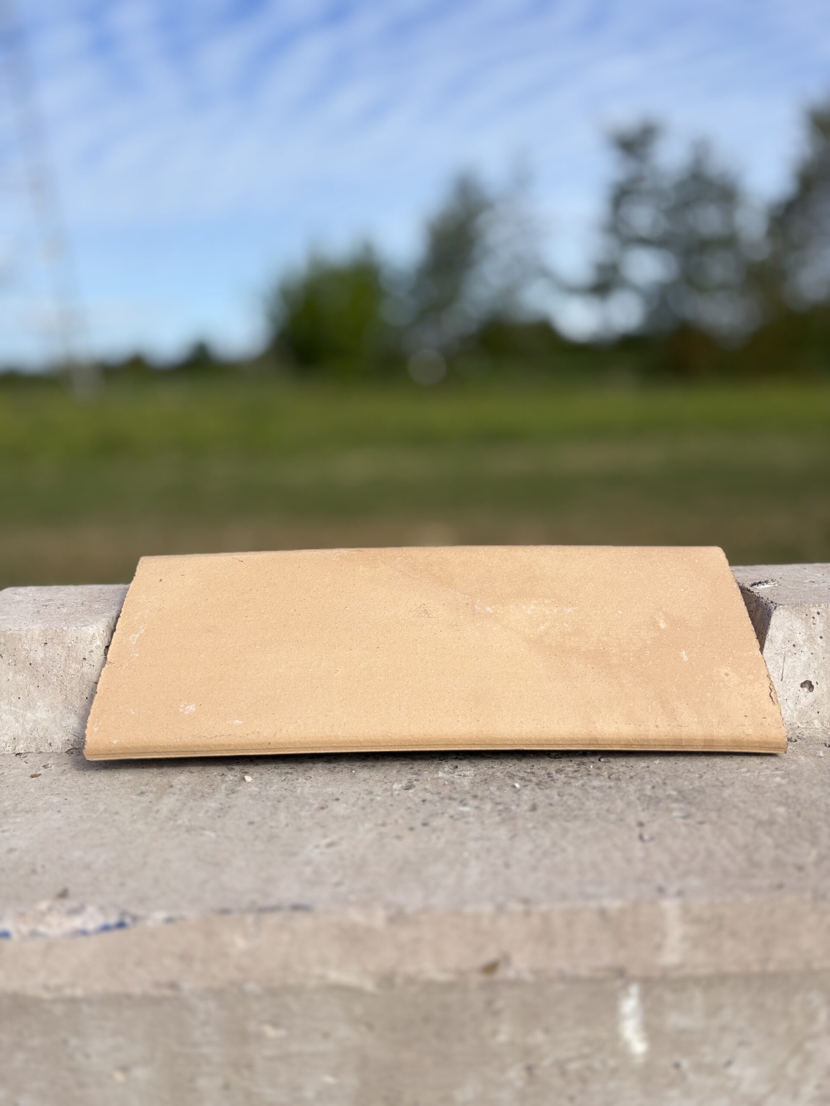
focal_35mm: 26
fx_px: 831
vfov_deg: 67.3
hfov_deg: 53.1
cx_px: 415
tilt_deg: -11.3
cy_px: 553
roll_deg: +0.6
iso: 50
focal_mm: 5.96
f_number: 1.6
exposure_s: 1/3413
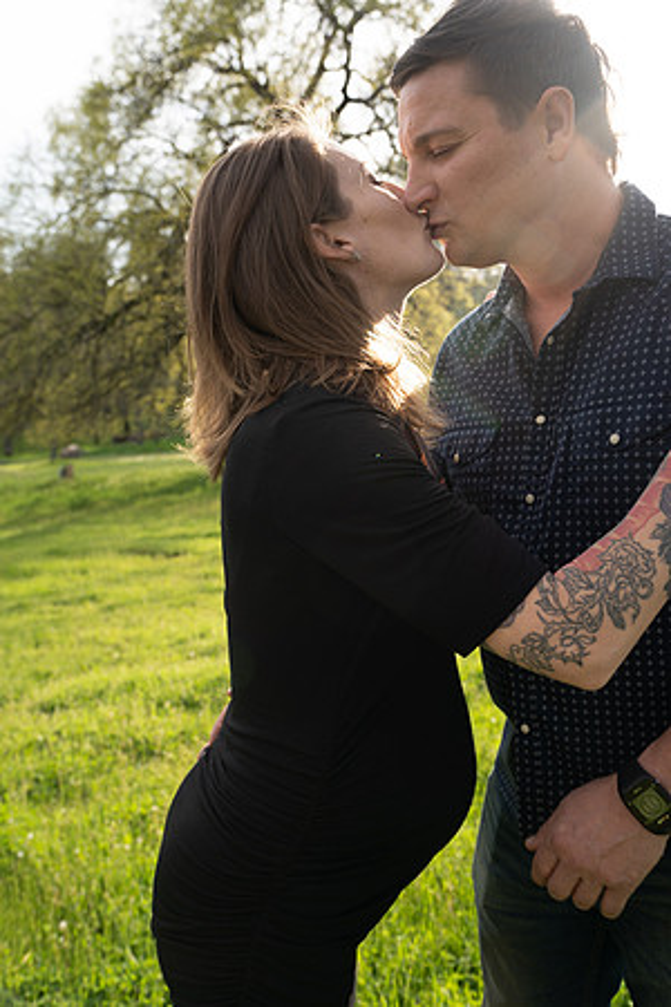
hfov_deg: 41.1
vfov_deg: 58.7
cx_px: 336
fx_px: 895
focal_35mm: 32
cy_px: 504
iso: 100
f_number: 5
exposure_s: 1/125
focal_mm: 32
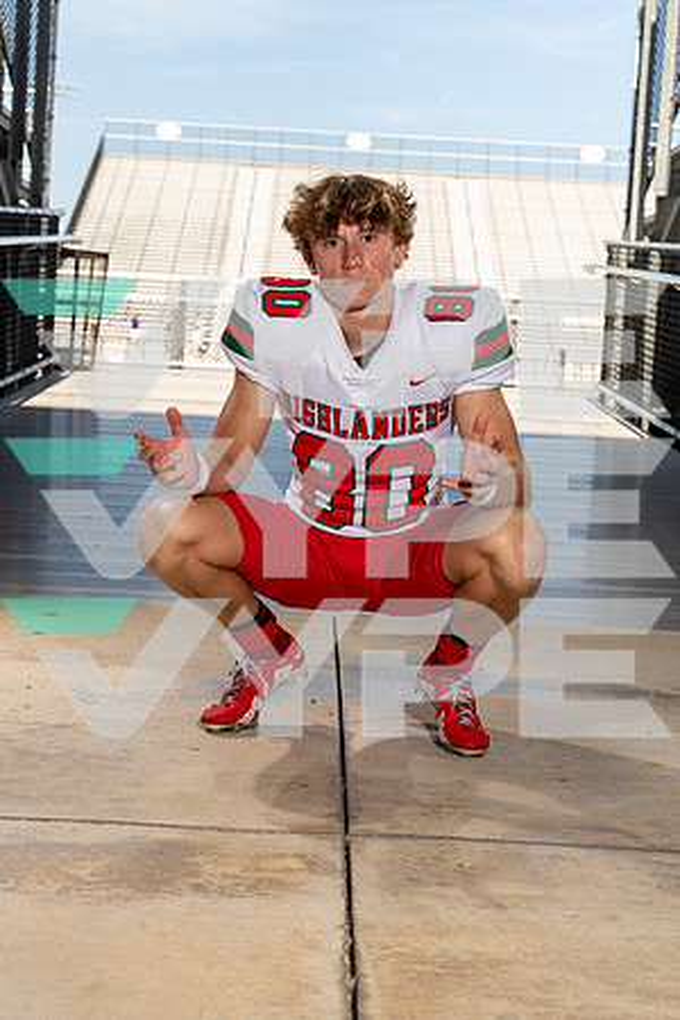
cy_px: 510
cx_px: 340
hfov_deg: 19.5
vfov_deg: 28.8
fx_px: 1983
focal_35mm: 70
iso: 160
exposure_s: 1/250
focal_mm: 70
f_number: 8
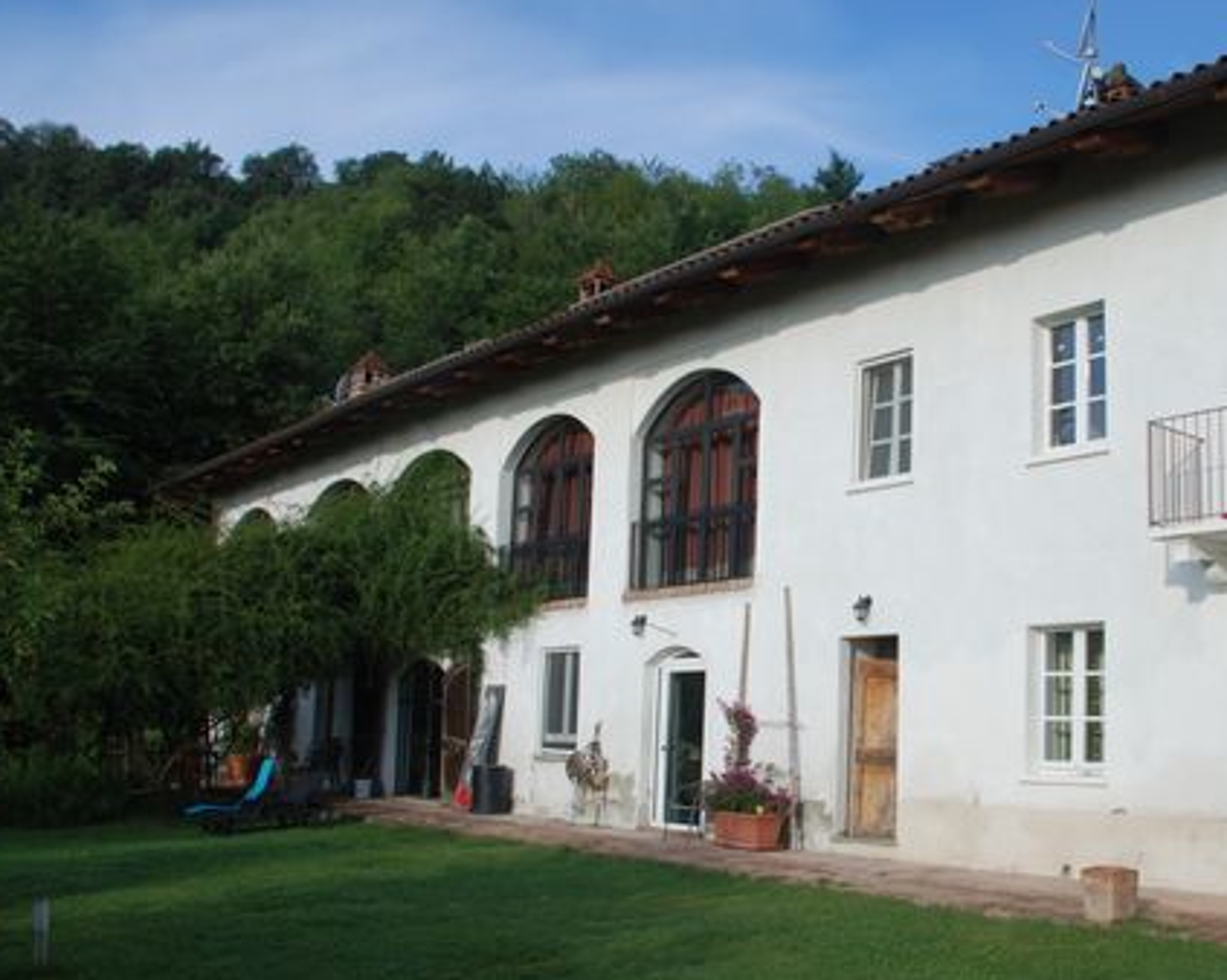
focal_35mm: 40
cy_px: 551
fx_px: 1452
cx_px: 786
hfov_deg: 45.3
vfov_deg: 37.3
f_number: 7.1
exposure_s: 1/200
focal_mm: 20
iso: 100
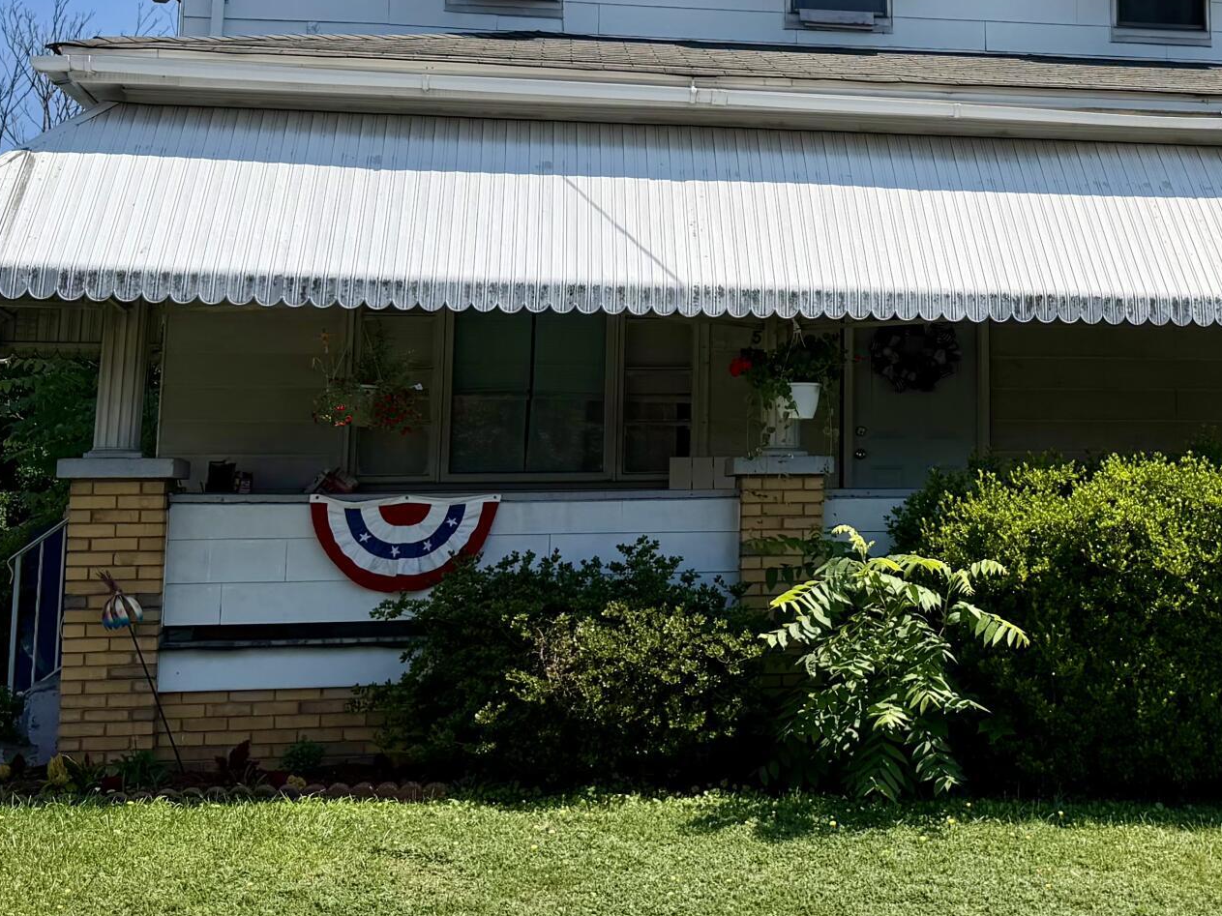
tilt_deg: +8.5
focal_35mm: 57
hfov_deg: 32.9
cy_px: 198
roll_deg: +0.9
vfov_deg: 25.3
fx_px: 2012
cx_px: 960
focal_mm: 6.76
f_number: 1.78
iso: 80
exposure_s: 1/6173
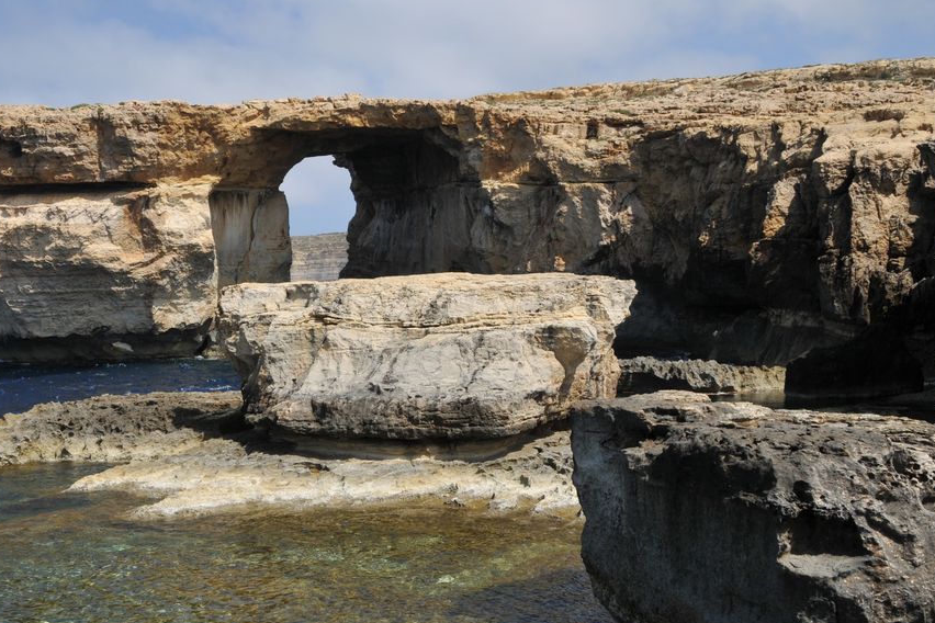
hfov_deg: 52.8
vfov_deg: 36.8
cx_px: 372
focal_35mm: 36
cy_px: 369
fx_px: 935
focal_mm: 16
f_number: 10
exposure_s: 1/400
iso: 200
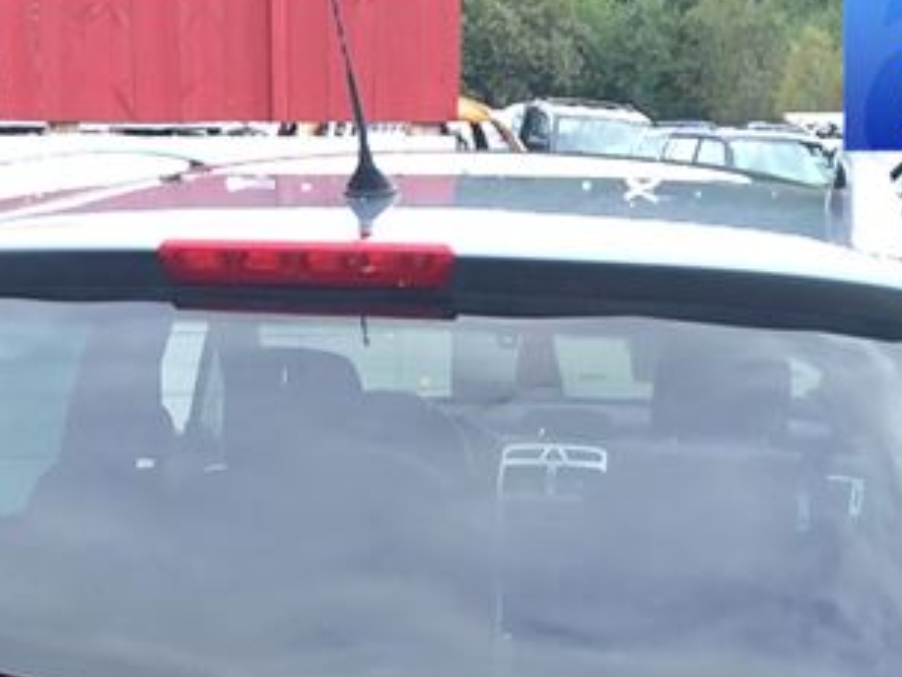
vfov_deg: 18.2
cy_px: 866
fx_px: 1981
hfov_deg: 25.6
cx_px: 370
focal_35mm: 76
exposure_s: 1/208
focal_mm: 4.15
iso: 32
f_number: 2.2
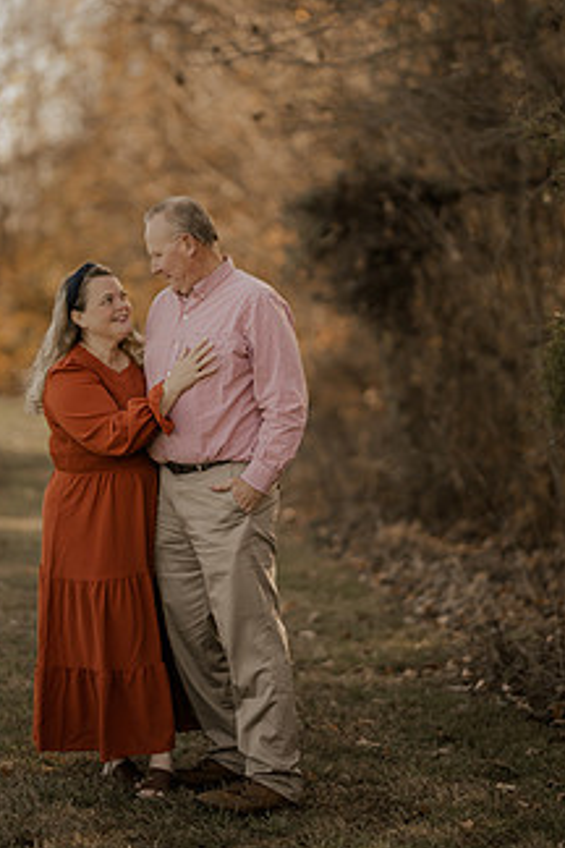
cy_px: 393
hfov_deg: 11.6
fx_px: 2778
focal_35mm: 118
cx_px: 248
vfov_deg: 17.3
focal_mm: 85
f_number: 1.4
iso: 100
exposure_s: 1/640
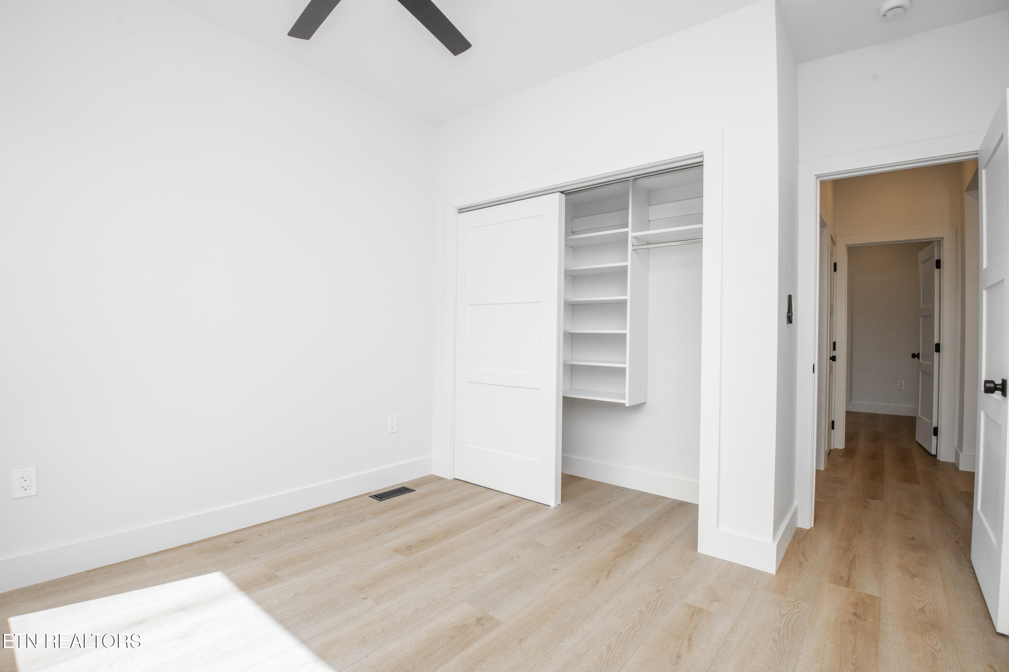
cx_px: 504
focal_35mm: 16
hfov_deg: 96.7
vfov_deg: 73.7
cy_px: 336
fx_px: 448
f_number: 9
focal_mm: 16
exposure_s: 1/250
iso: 400
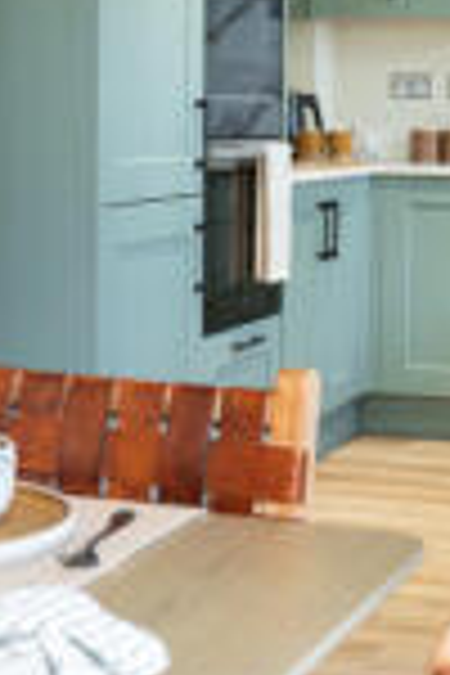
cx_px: 342
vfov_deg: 21.3
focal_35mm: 95
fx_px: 1781
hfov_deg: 14.3
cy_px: 182
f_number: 8
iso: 250
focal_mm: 30
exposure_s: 1/4
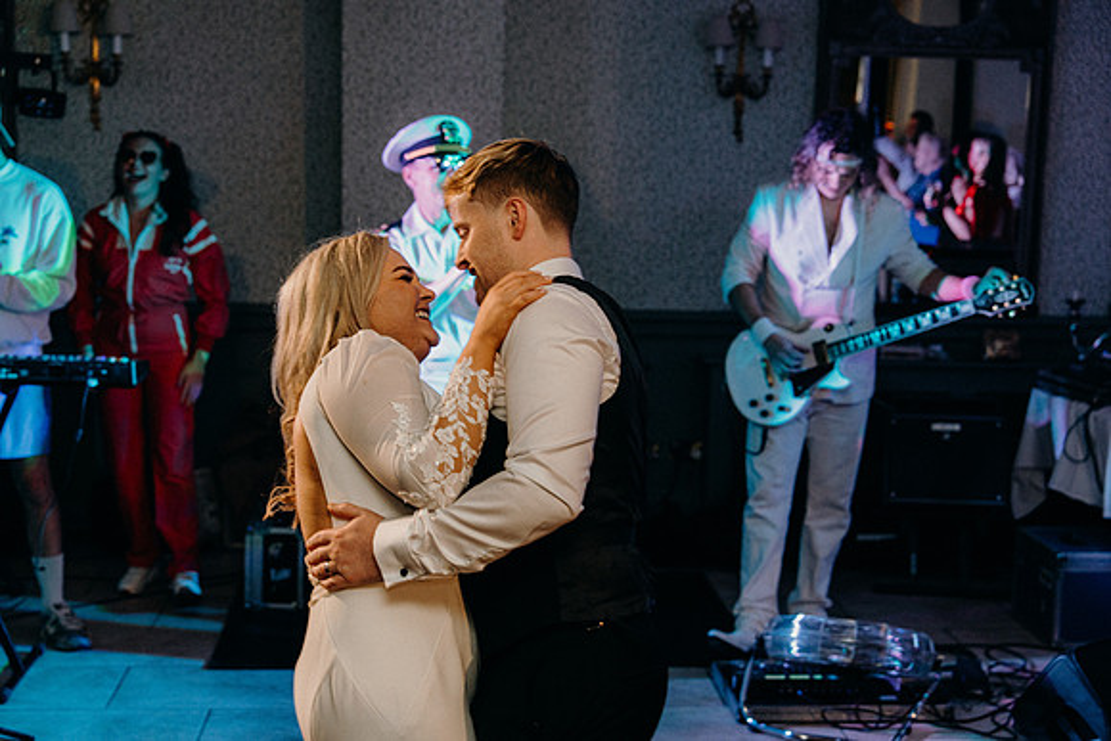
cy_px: 370
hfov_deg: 36.9
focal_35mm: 54
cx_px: 556
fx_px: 1667
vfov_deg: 25.1
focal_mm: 54
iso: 2500
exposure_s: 1/160
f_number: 3.5
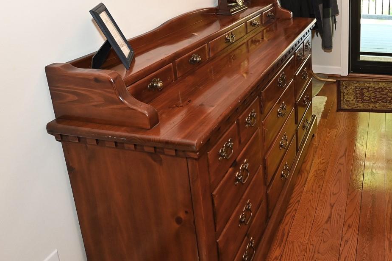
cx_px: 302
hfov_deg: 56.8
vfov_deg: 39.4
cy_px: 28
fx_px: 337
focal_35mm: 31
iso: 800
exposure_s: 1/60
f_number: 4
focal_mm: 14
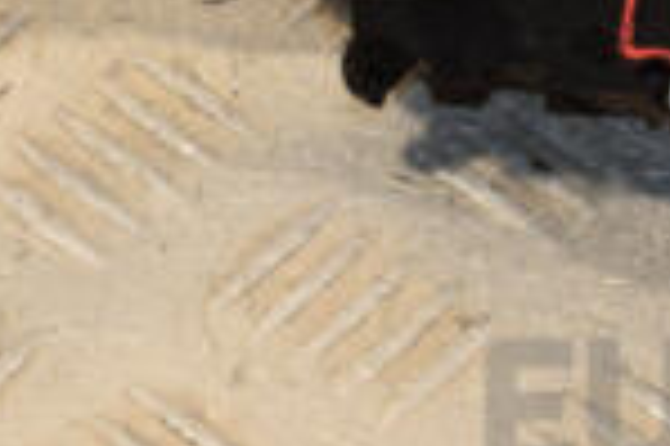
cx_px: 400
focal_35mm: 290
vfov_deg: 4.7
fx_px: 5391
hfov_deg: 7.1
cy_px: -194
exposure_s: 1/200
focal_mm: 48
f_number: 7.1
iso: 800
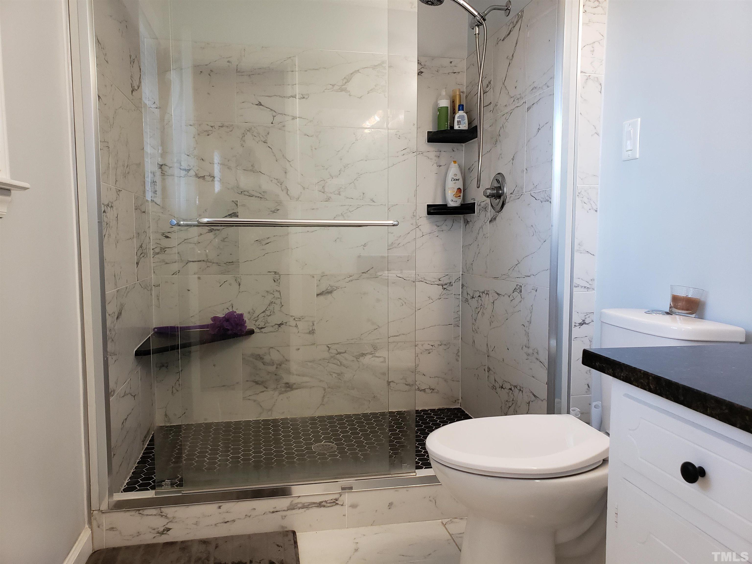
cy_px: 282
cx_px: 376
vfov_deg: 53.1
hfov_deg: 67.3
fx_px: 565
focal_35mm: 26
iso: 250
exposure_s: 1/60
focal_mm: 4.3
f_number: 2.4
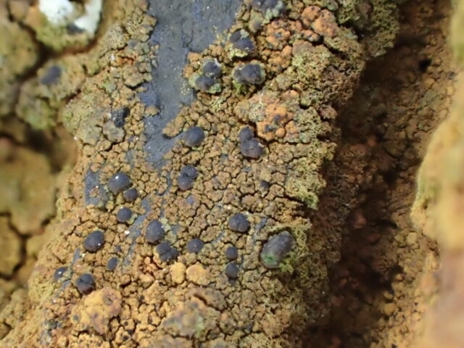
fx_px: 1072
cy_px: 174
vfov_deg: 18.4
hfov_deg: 24.4
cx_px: 232
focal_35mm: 80
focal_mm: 14.41
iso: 1600
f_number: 5.6
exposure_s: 1/15
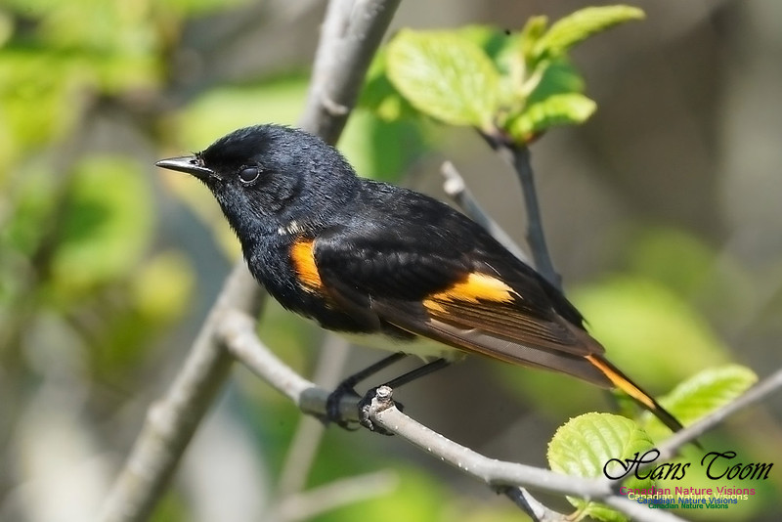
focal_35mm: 1188
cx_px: 391
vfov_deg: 1.2
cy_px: 261
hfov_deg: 1.7
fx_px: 25814
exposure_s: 1/2000
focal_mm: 1188
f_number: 14
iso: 6400
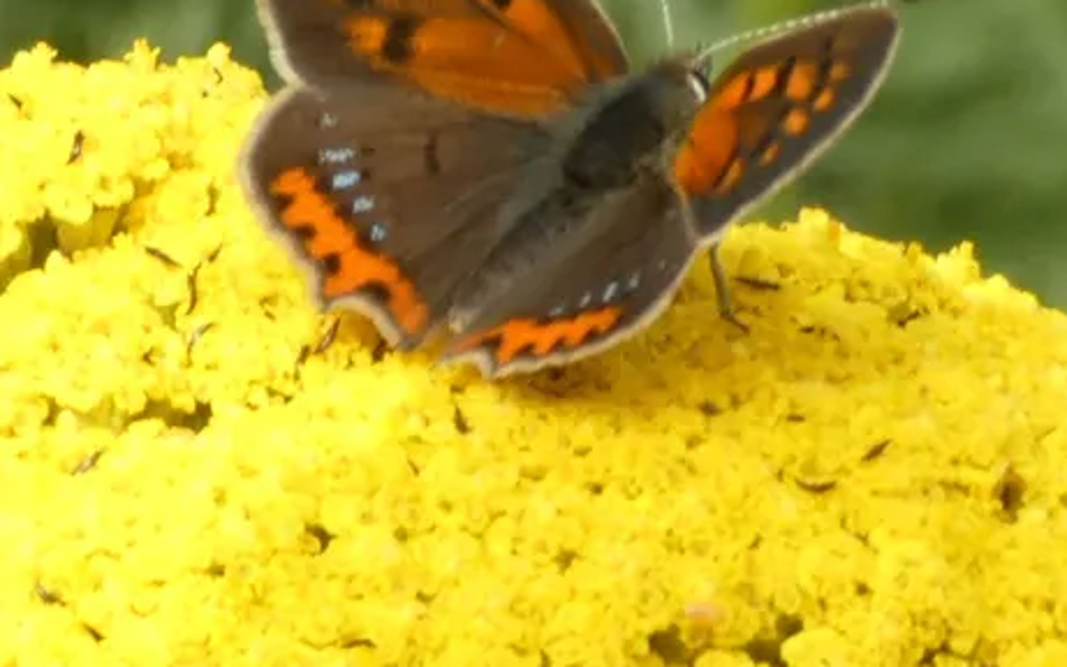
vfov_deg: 5.7
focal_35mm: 231
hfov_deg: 9.1
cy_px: 139
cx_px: 602
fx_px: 6716
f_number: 5.4
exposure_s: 1/80
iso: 80
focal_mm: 28.1
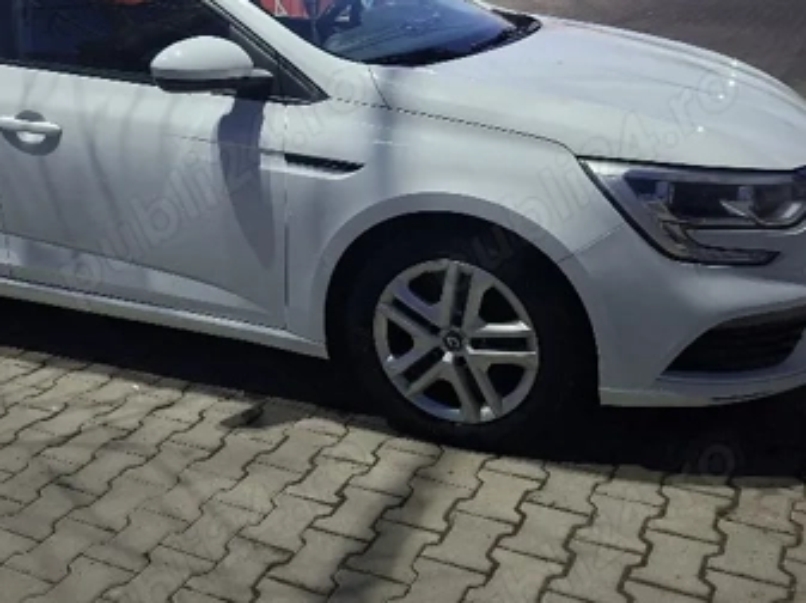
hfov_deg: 45.5
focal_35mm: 41
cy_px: 194
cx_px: 306
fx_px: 954
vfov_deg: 34.7
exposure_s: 1/33
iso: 320
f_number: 1.8
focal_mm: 5.54
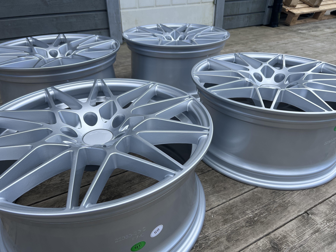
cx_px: 168
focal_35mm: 26
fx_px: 252
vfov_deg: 53.1
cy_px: 126
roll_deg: +0.3
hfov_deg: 67.3
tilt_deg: -32.0
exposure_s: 1/1395
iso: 50
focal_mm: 5.7
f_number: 1.5
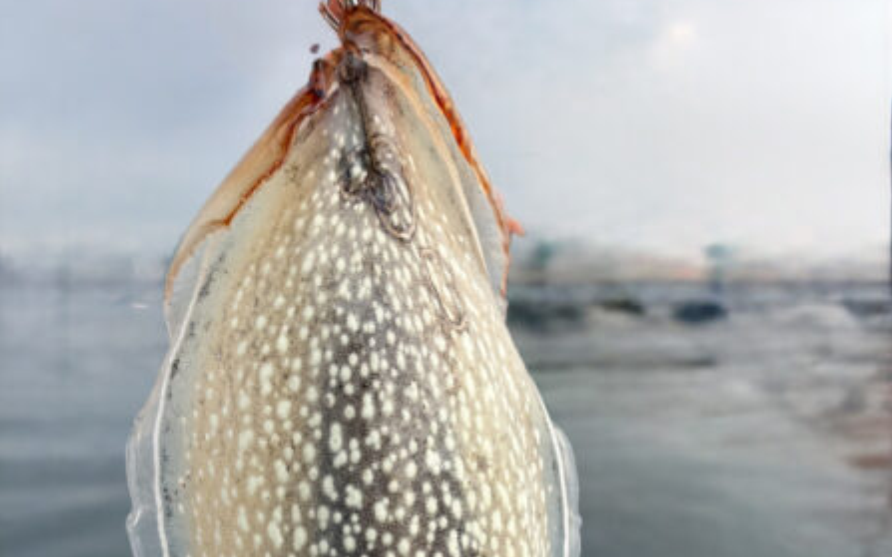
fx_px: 899
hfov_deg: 52.8
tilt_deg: -11.6
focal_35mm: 37
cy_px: 521
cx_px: 447
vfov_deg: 32.4
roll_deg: +2.2
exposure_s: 1/1016
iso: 50
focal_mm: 5.96
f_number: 1.6
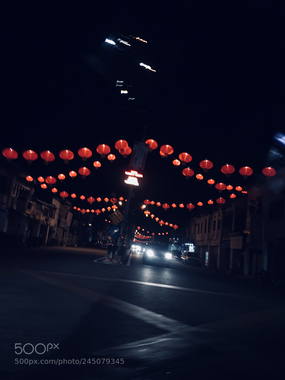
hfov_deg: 49.7
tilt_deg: +12.4
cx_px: 142
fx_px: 307
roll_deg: -16.2
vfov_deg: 63.4
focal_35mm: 28
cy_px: 190
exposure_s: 1/4
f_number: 1.8
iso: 80
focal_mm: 3.99
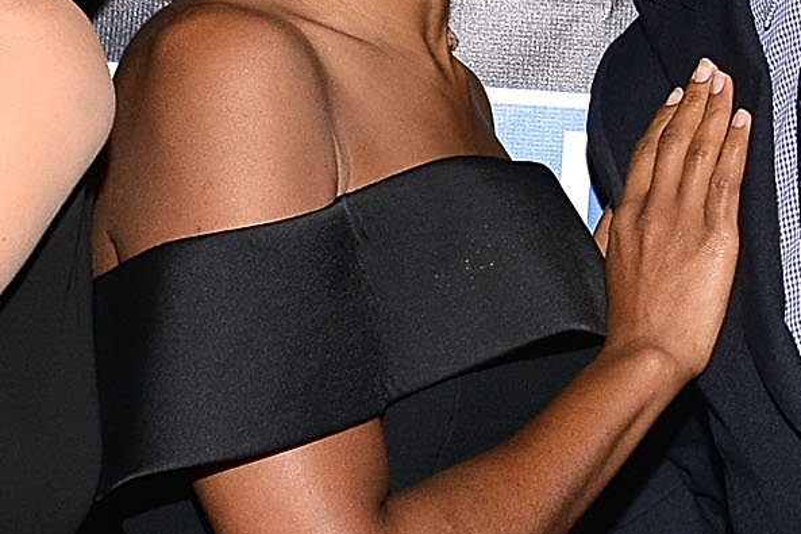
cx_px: 729
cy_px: 369
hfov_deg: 12.6
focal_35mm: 162
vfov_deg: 8.5
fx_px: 3603
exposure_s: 1/160
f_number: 7.1
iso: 500
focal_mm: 32
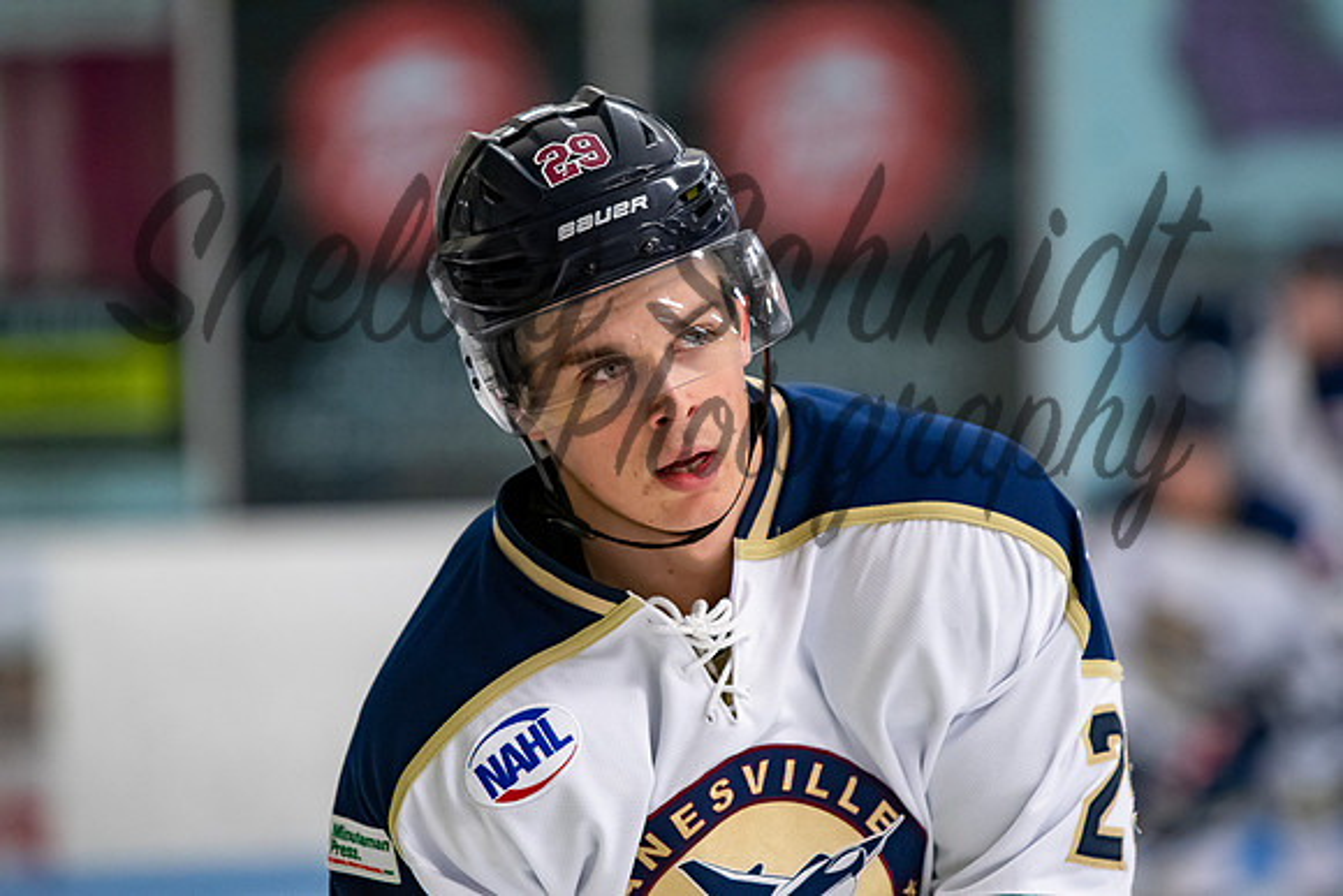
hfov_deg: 6.9
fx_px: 11194
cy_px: 448
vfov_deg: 4.6
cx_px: 672
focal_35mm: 300
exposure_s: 1/800
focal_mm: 200
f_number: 3.2
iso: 2000
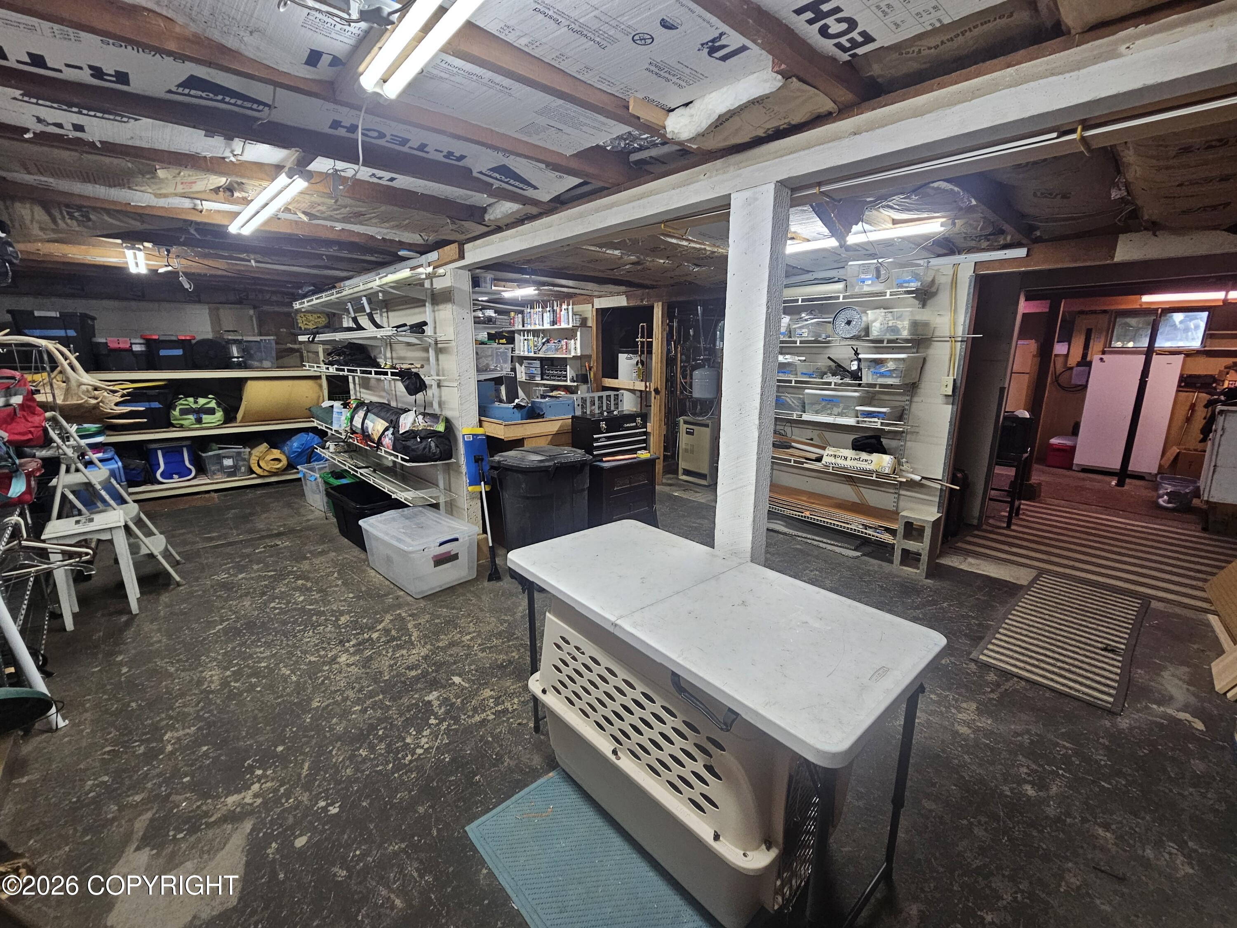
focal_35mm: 13
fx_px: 465
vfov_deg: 89.9
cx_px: 618
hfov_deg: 106.2
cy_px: 464
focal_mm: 2.2
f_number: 2.2
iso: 200
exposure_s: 1/60
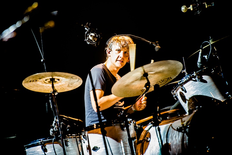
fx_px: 1290
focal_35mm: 200
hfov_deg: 10.3
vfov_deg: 6.9
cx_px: 116
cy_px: 78
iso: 800
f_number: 2.8
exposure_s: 1/100
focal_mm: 200
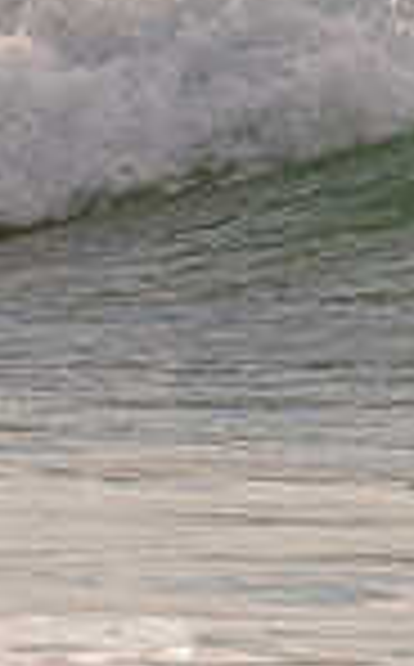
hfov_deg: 0.5
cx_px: 1196
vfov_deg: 0.9
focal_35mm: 2449
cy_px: 53
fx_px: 44384
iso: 160
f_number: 5.6
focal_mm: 500
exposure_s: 1/2000
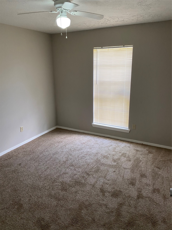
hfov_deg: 53.1
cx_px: 86
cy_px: 115
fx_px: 172
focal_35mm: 26
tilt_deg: -14.7
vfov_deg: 67.3
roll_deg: +0.5
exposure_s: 1/60
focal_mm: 4.25
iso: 125
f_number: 1.8
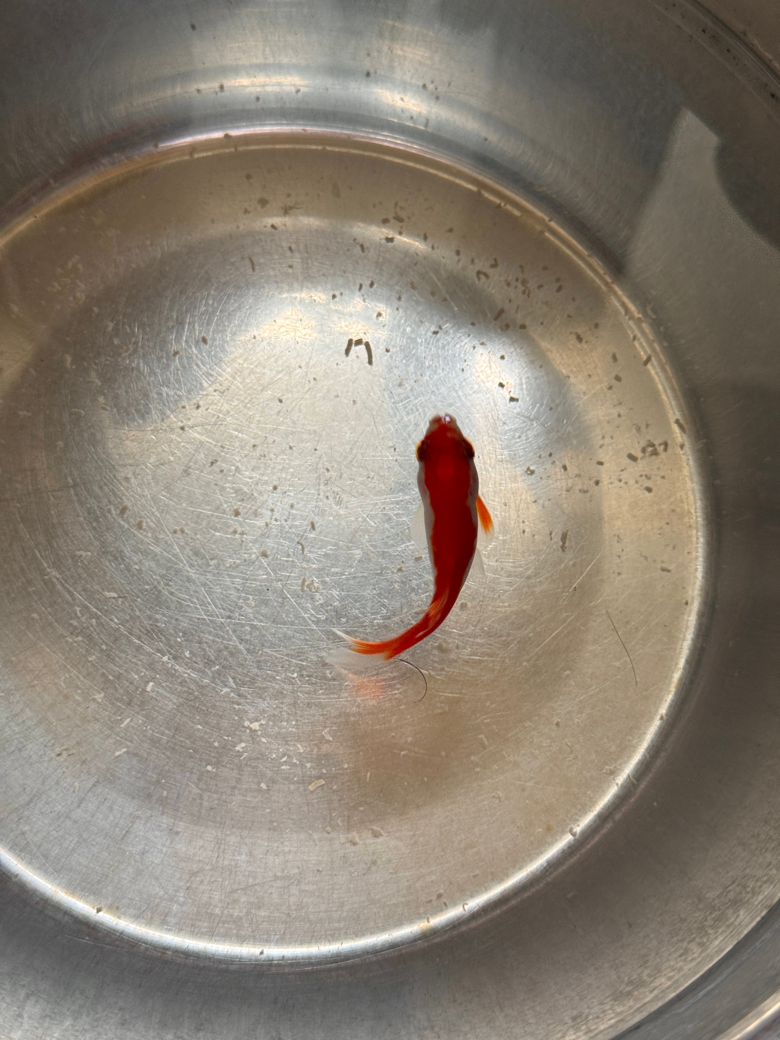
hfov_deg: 30.3
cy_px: 520
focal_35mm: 48
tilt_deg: -74.3
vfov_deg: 39.7
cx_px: 390
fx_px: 1442
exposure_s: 1/86
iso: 100
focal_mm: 6.76
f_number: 1.78
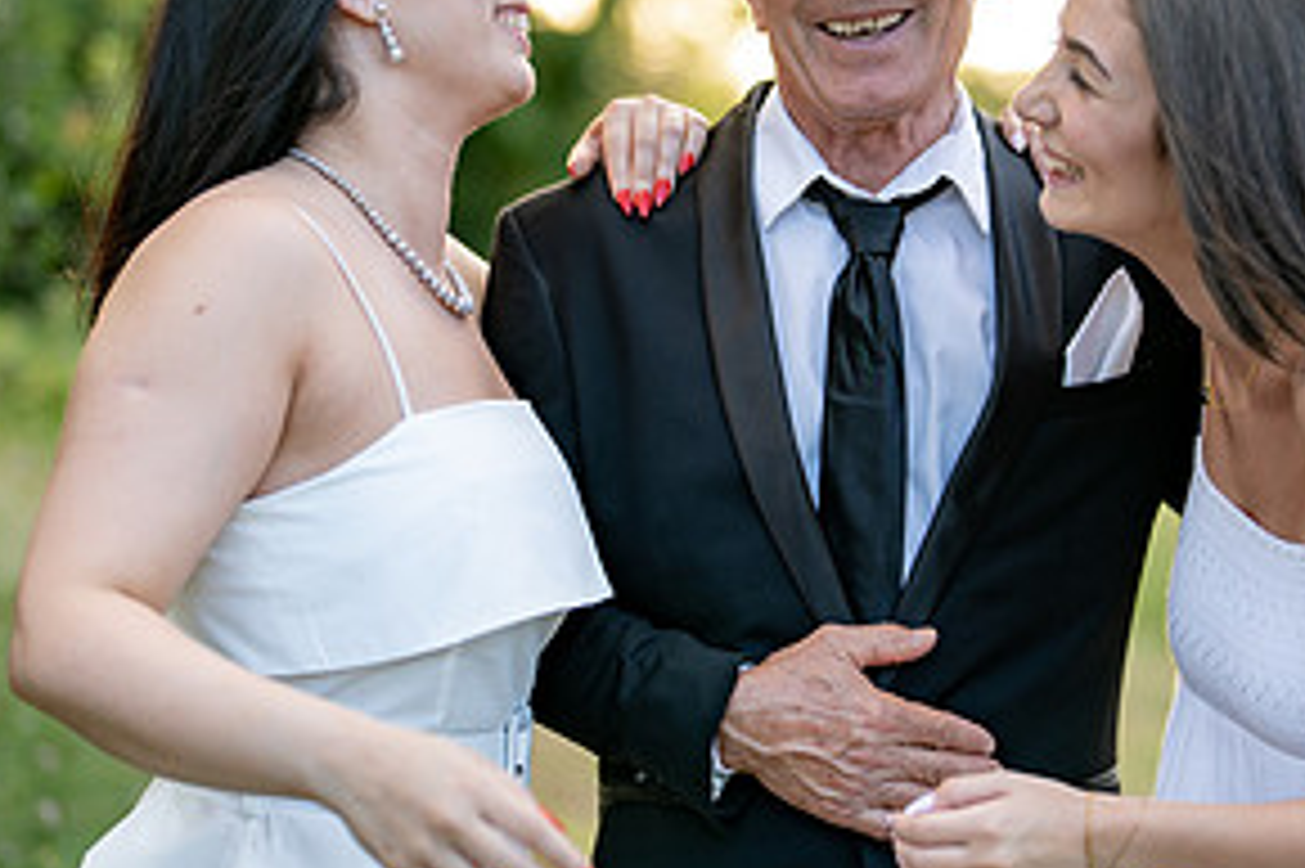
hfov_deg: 20.3
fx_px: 3623
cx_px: 878
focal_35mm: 100
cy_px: 322
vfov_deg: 13.7
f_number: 1.2
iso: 100
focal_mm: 50
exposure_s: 1/800
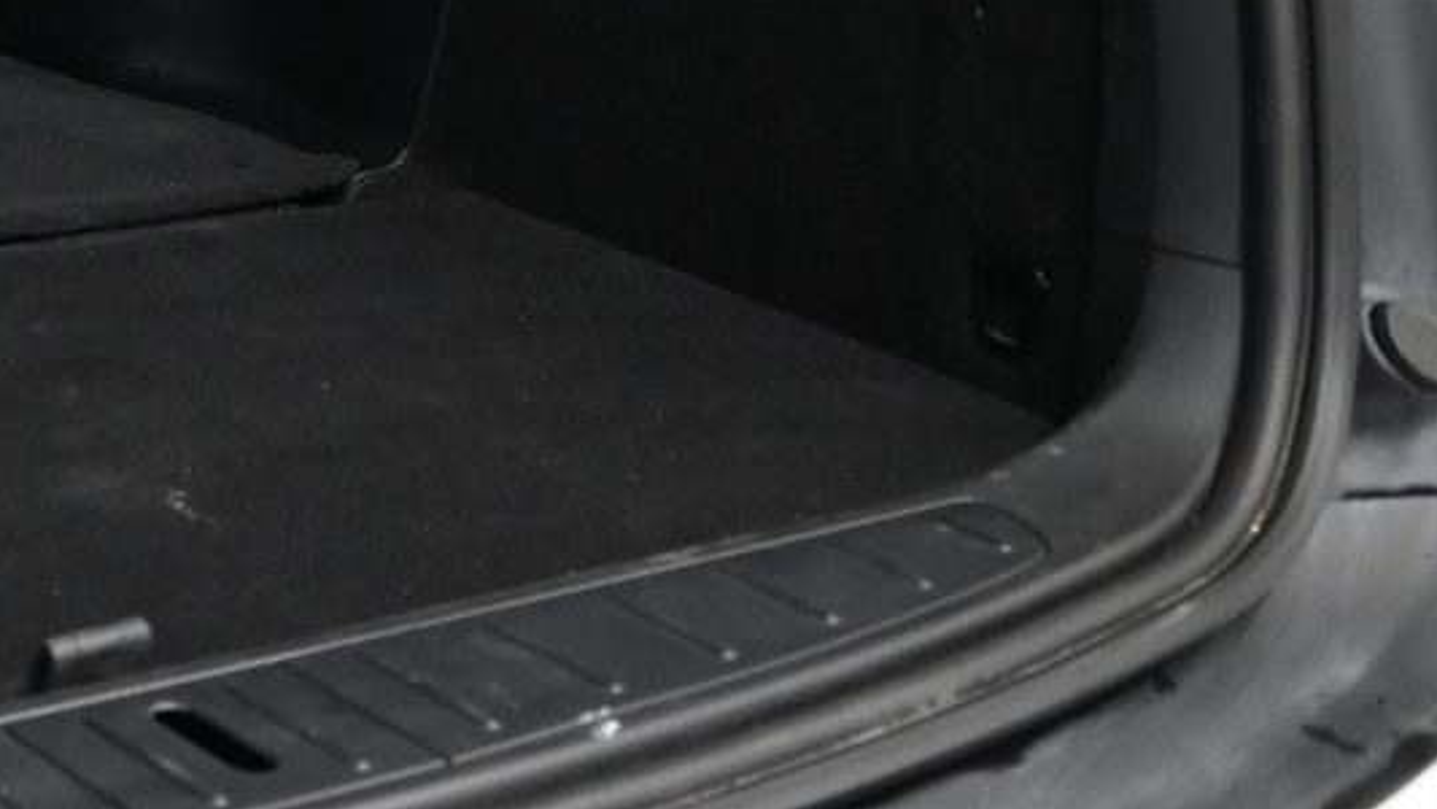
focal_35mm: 86
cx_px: -386
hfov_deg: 22.4
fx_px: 3277
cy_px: -170
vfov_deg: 13.7
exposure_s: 1/30
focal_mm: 18
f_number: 3.5
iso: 1250
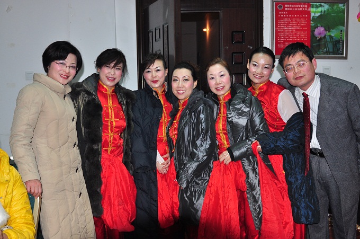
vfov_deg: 36.7
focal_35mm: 36
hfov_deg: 53.2
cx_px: 180
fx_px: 359
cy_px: 120
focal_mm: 24
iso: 500
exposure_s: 1/200
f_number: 2.8
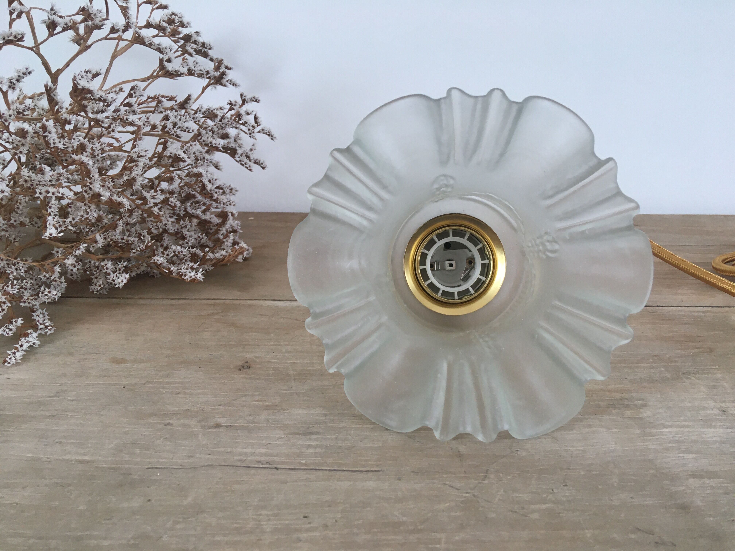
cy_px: 276
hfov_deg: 61.7
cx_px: 368
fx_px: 616
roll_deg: -0.4
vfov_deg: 48.2
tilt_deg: -20.3
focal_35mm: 29
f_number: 2.2
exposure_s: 1/33
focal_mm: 4.15
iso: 25
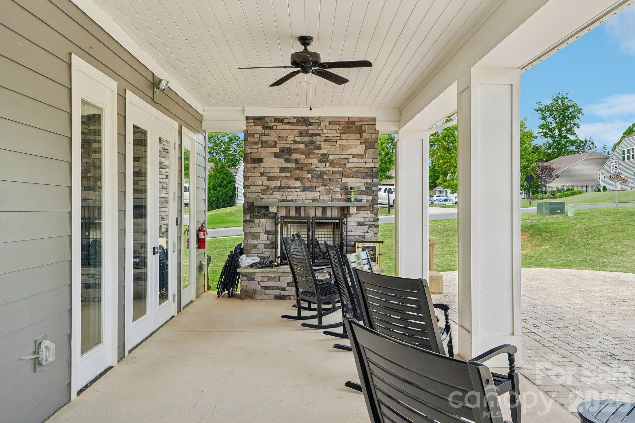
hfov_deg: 61.9
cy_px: 212
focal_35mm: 30
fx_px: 529
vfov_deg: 43.6
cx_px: 318
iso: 125
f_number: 8
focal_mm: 20
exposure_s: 1/30
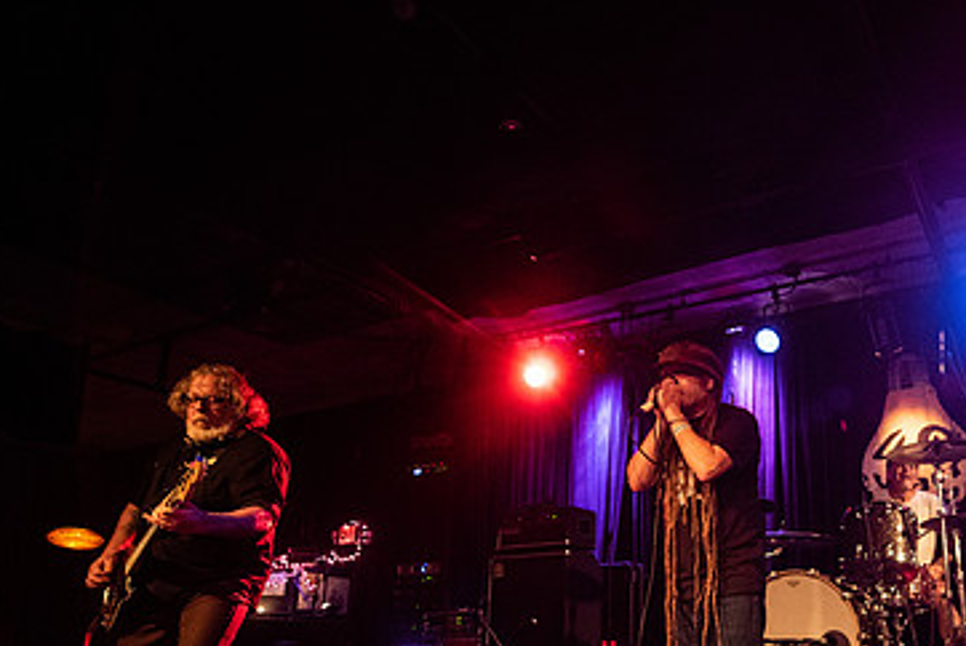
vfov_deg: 43.8
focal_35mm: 29
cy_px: 472
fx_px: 779
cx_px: 715
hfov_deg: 60.4
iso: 3200
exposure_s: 1/125
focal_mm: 17
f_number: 3.2
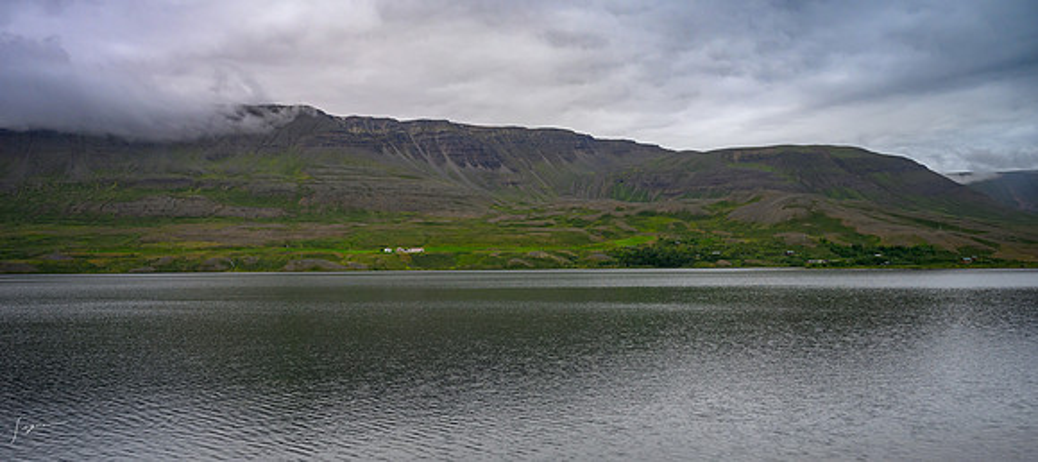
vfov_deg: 36.4
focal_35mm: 27
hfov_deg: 72.9
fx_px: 702
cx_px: 520
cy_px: 253
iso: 720
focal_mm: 24
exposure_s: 1/400
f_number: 2.8
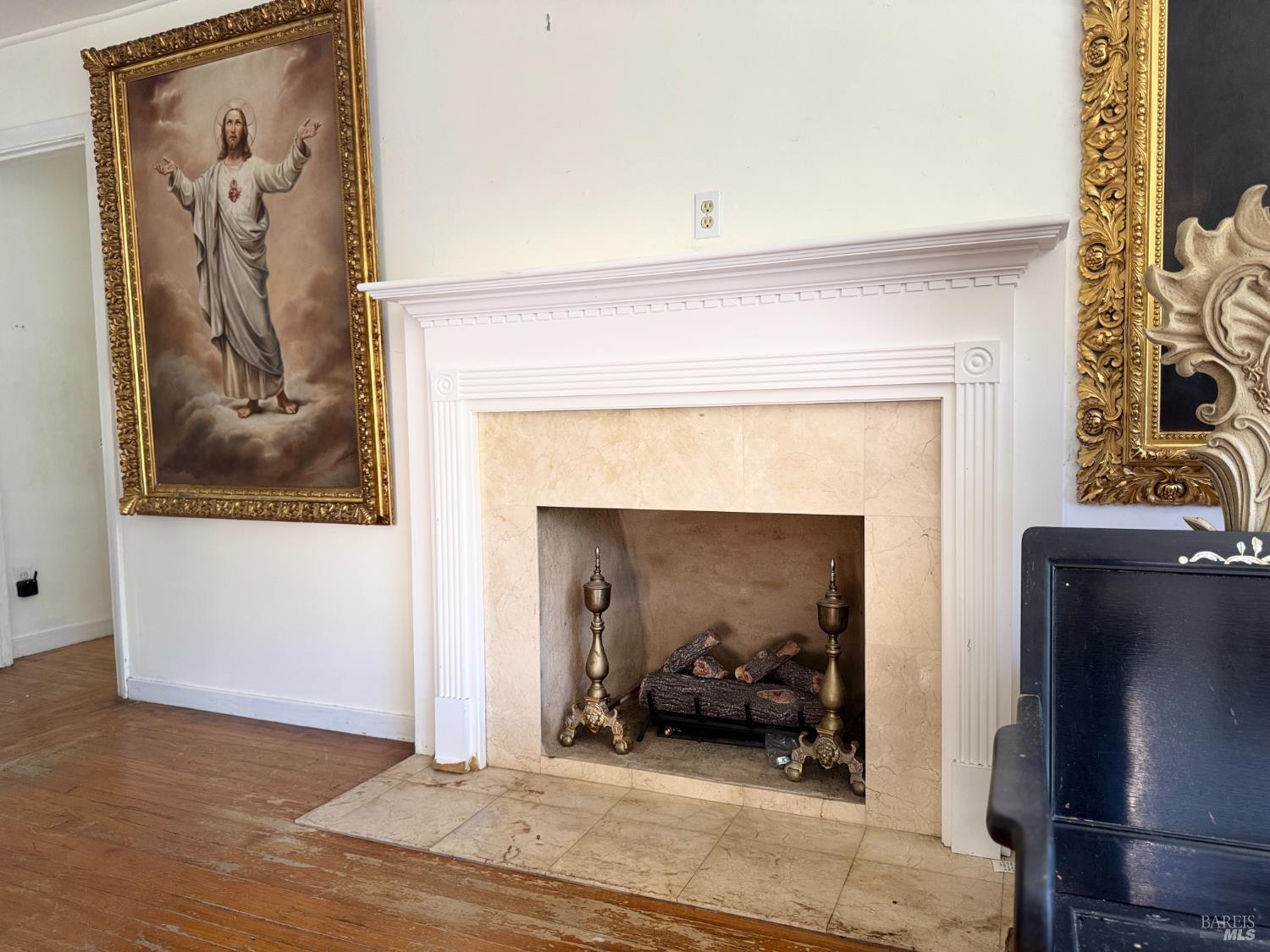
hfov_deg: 71.6
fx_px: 881
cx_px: 635
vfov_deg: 56.8
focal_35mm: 24
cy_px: 476
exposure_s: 1/121
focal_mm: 6.76
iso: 200
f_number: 1.78
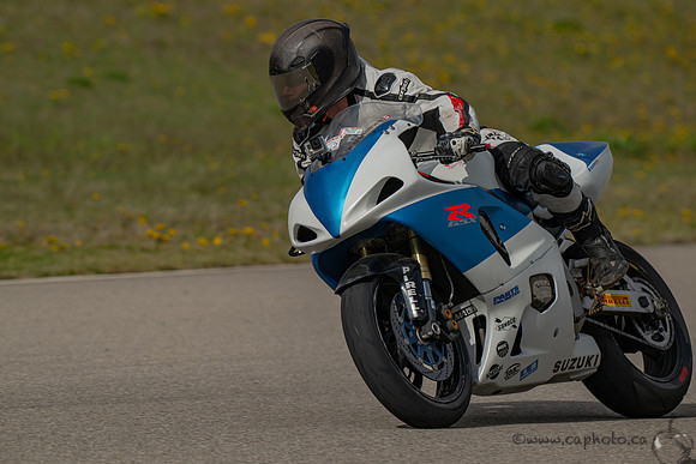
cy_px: 232
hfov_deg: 3.4
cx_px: 348
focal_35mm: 600
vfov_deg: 2.3
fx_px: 11602
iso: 250
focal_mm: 600
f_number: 9
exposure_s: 1/1250
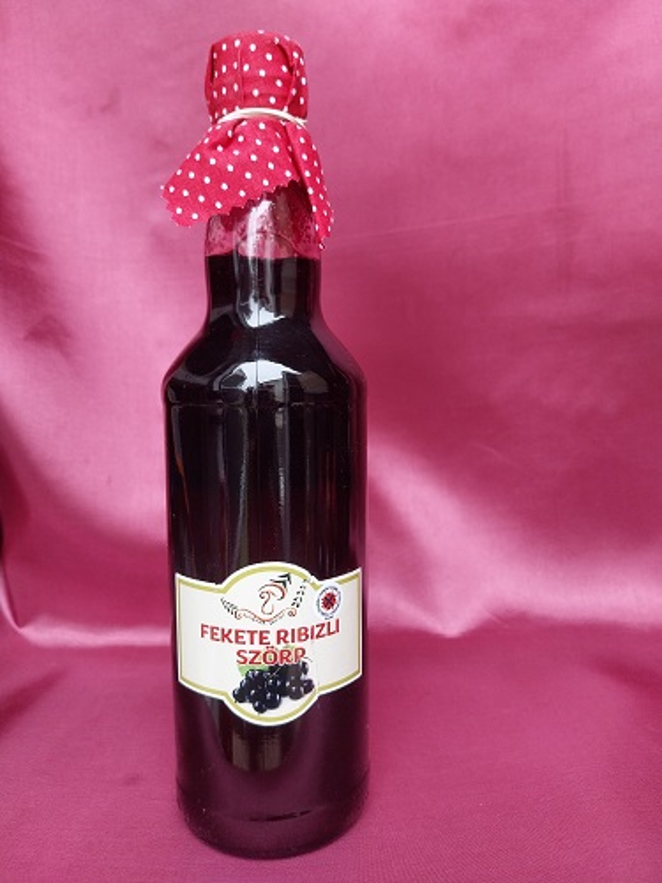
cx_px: 331
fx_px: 663
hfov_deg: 53.1
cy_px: 442
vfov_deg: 67.3
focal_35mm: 26
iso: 80
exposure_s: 1/50
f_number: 1.8
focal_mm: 4
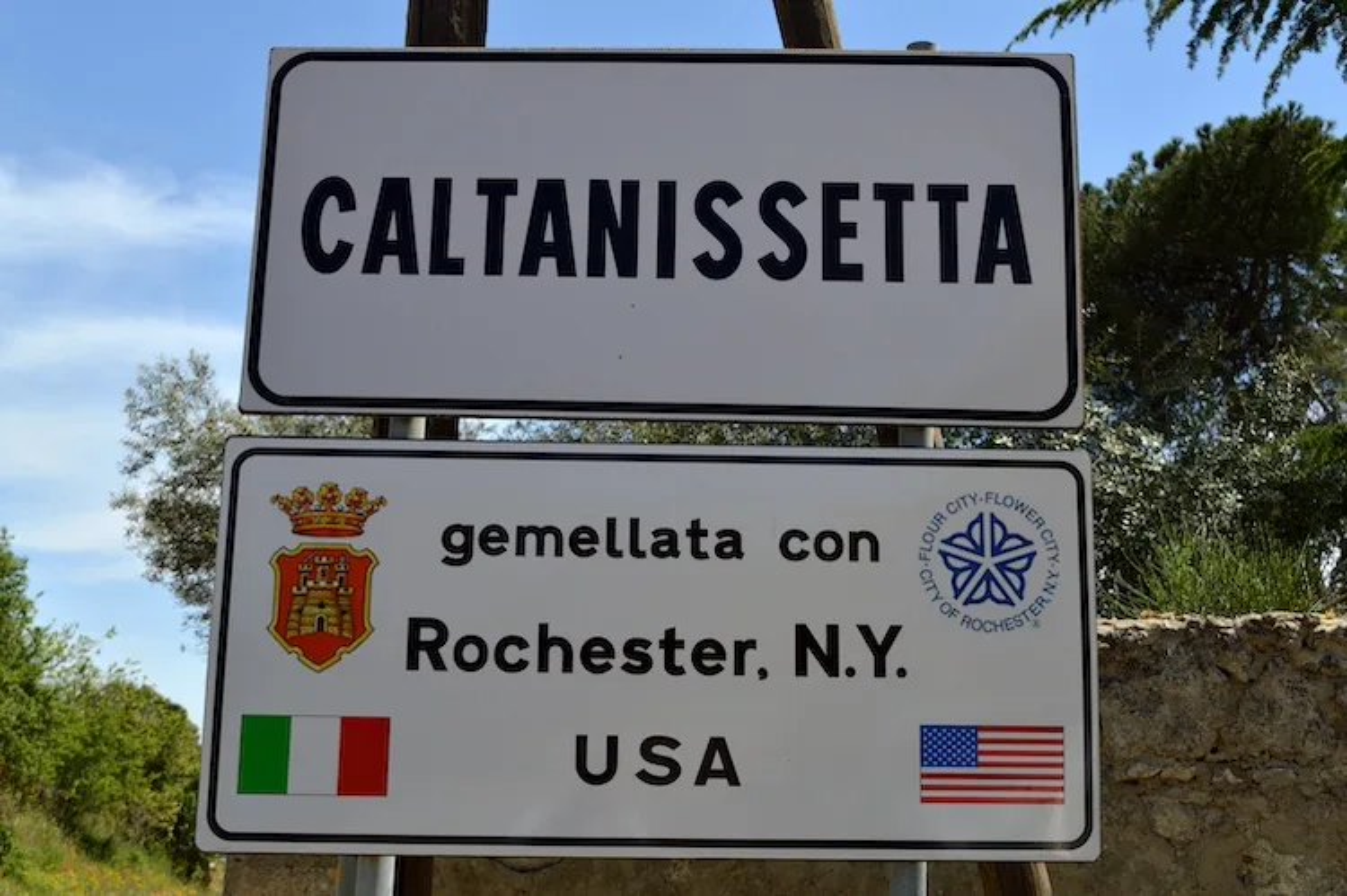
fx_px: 1683
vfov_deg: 29.8
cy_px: 448
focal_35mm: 45
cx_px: 674
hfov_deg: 43.6
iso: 100
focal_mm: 30
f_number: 8
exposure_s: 1/640
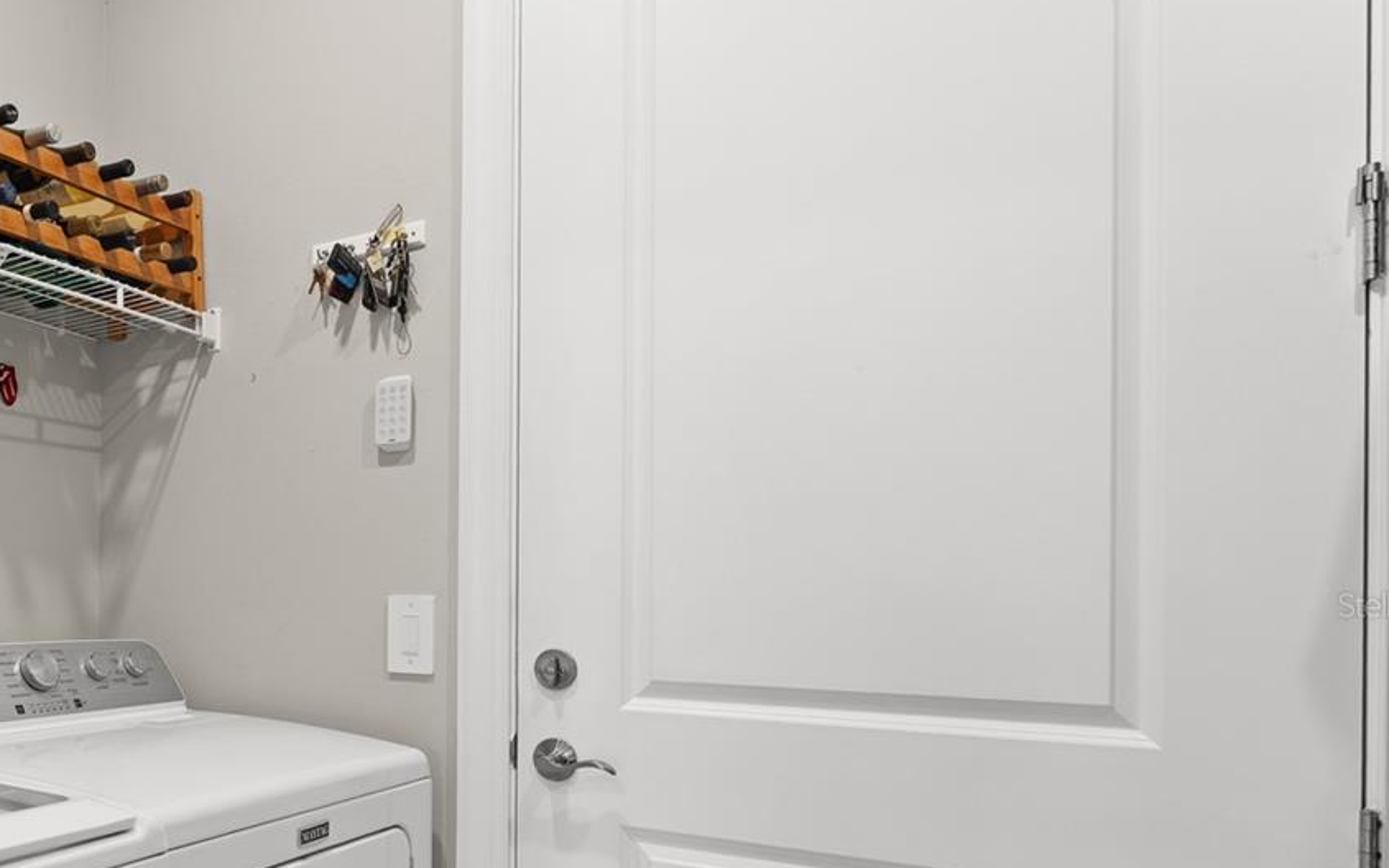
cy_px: 605
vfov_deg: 45.1
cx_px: 169
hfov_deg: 59.4
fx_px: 1022
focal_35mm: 27
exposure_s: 1/1.25
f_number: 7.1
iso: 100
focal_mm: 14
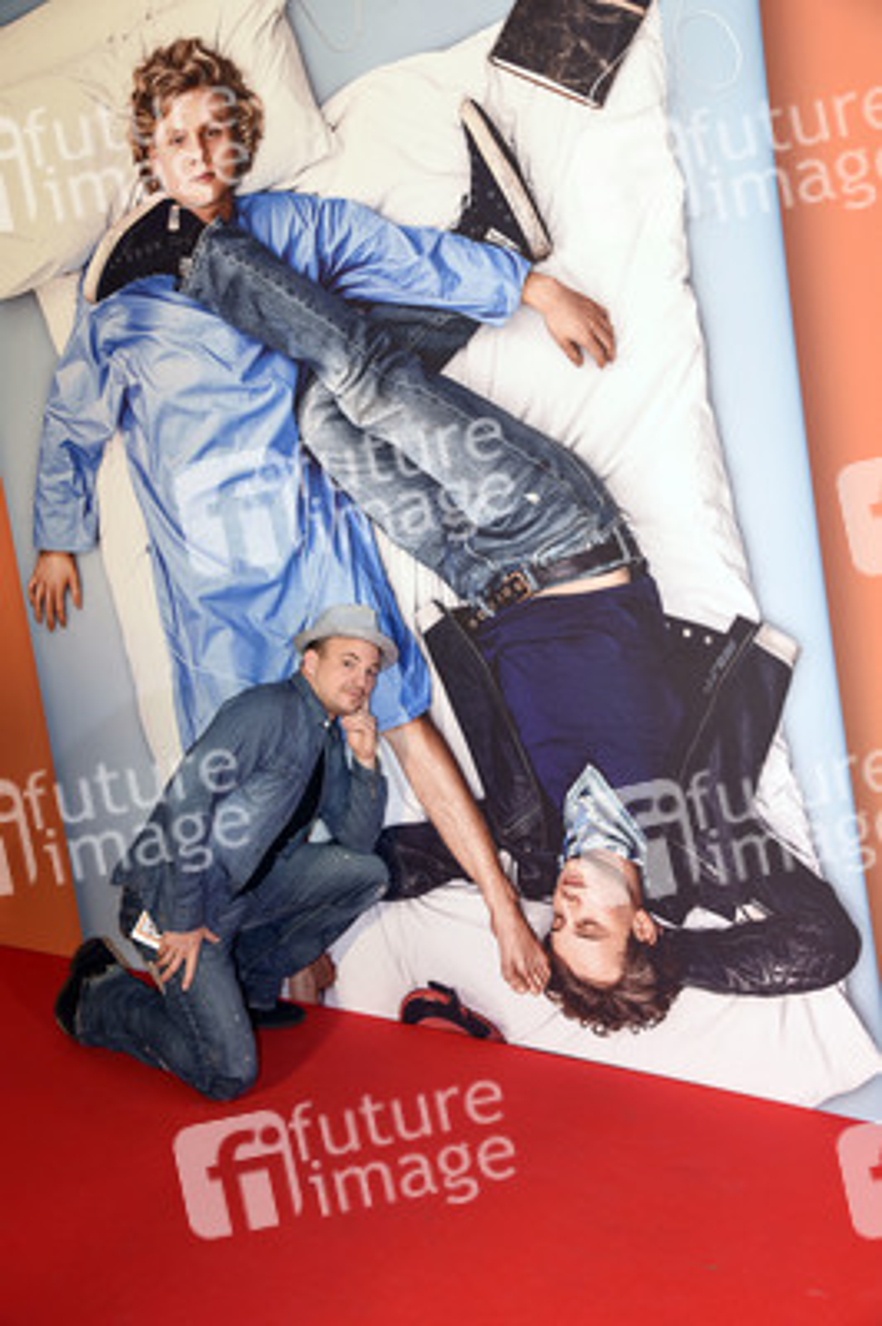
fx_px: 1472
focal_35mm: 40
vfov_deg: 48.5
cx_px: 441
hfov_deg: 33.3
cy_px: 663
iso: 1600
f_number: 6.3
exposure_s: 1/80
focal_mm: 40
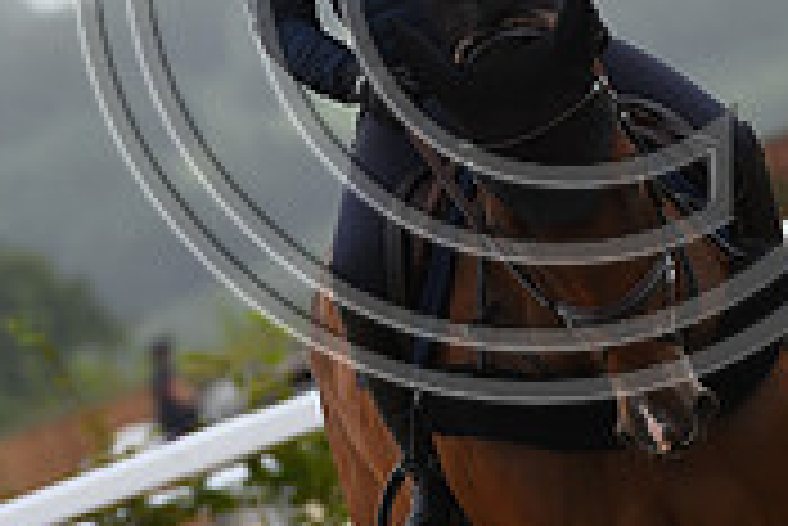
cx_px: 486
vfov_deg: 2.1
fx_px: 14524
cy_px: -121
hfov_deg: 3.1
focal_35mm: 663
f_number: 5
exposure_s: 1/800
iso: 360
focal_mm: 200
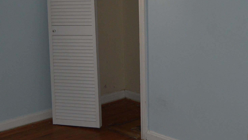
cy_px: 26
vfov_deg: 15.6
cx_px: 113
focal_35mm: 77
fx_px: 506
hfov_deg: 27.5
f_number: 3.8
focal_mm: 24
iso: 450
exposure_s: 1/60
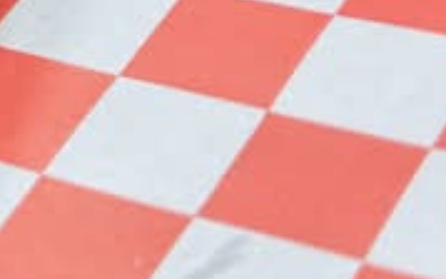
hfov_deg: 11.8
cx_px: -272
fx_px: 2031
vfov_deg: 7.6
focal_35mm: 167
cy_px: -214
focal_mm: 6.86
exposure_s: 1/120
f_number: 1.78
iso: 200
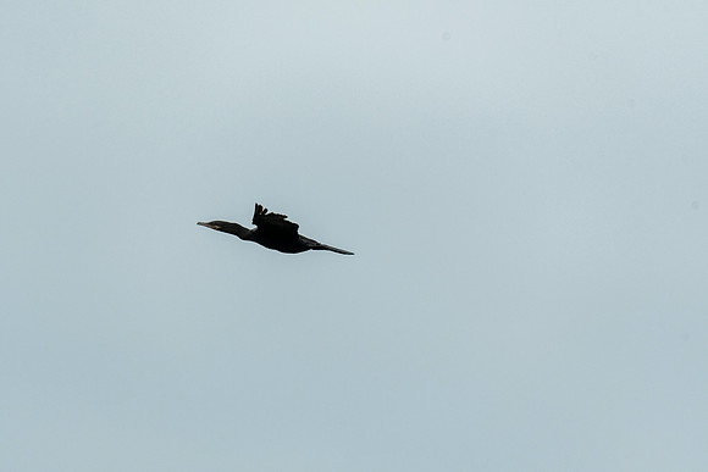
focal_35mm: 900
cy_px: 236
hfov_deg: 2.3
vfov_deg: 1.5
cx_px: 354
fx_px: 17703
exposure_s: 1/1000
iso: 560
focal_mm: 600
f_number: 8
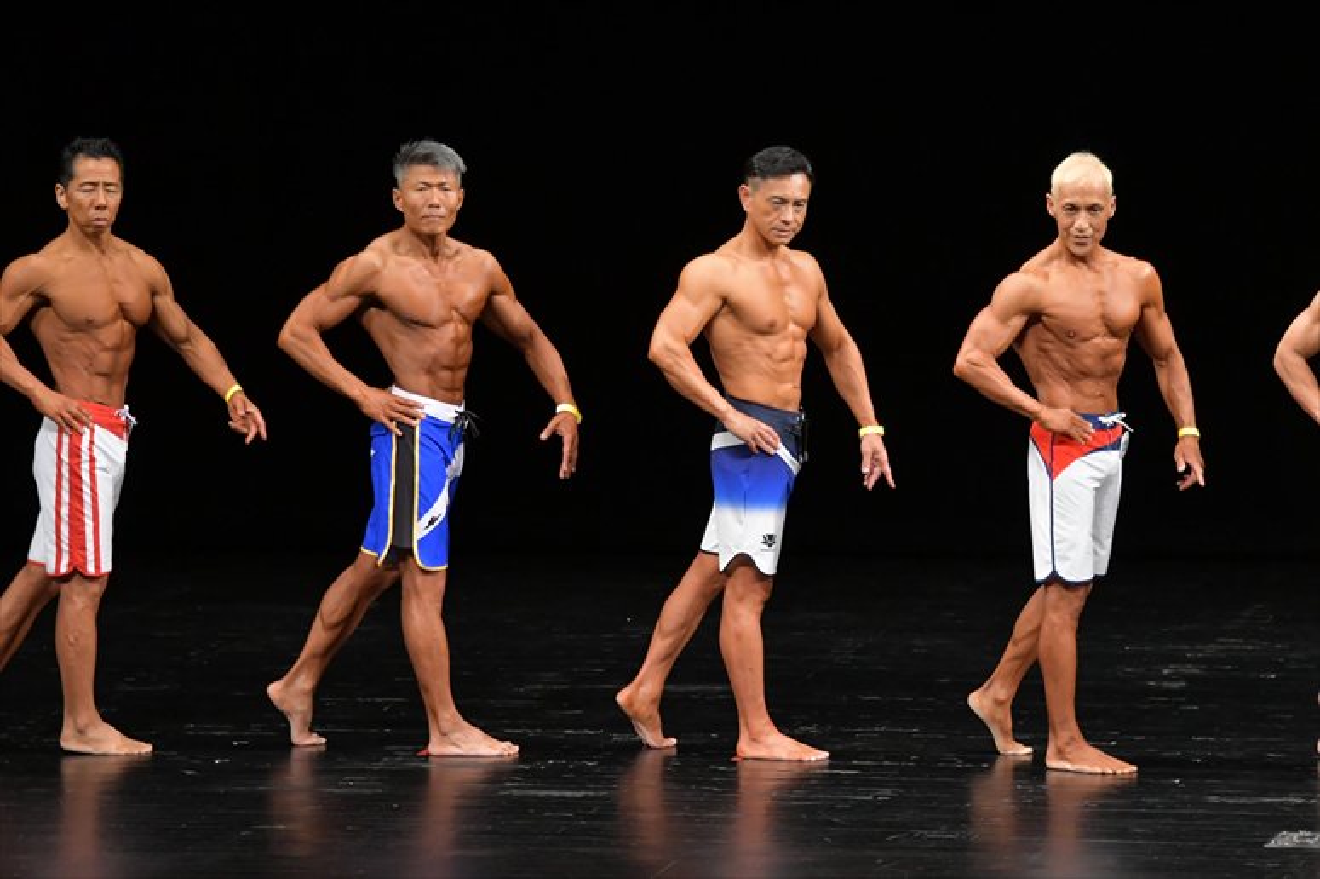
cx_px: 660
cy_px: 440
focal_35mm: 225
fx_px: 8246
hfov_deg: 9.2
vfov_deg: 6.1
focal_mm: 150
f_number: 5.6
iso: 3200
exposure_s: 1/400
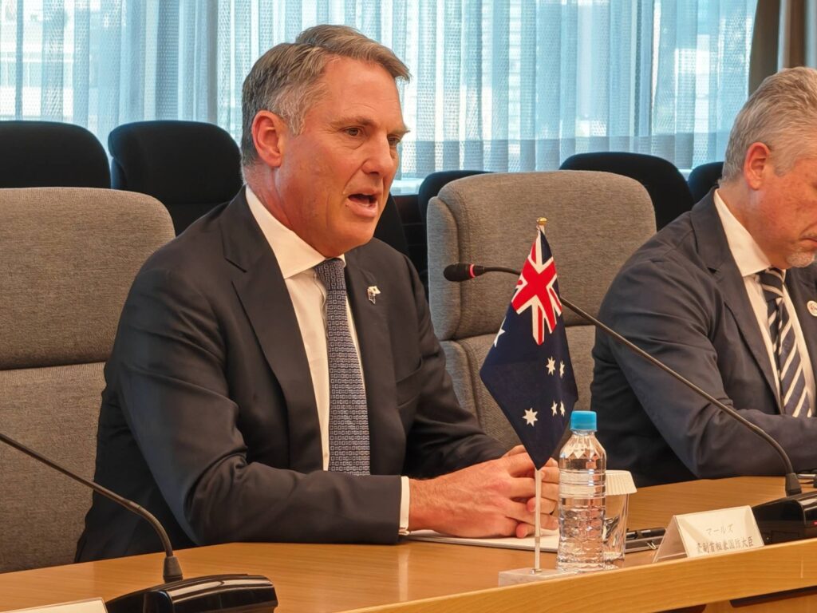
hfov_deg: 8.4
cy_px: 306
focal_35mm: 236
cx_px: 408
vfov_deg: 6.3
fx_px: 5570
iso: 50
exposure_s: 1/50
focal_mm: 14.92
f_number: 3
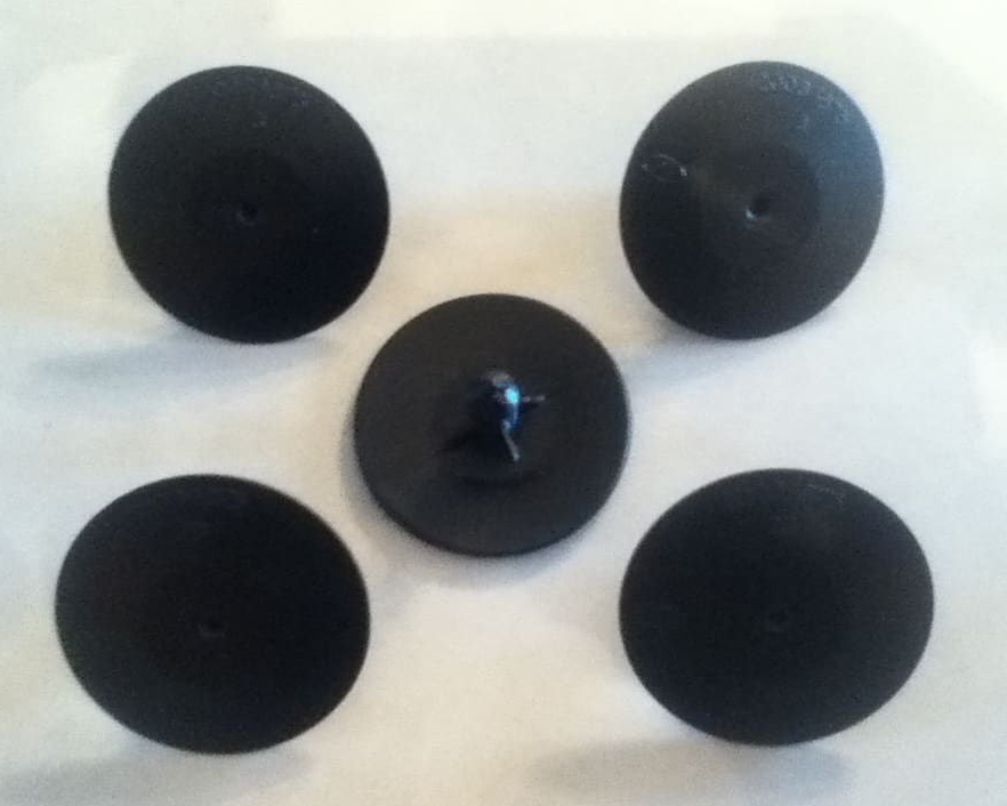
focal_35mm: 34
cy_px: 403
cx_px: 514
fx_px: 1014
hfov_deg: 52.8
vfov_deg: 43.4
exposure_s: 1/20
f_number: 2.4
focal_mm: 3.85
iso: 640
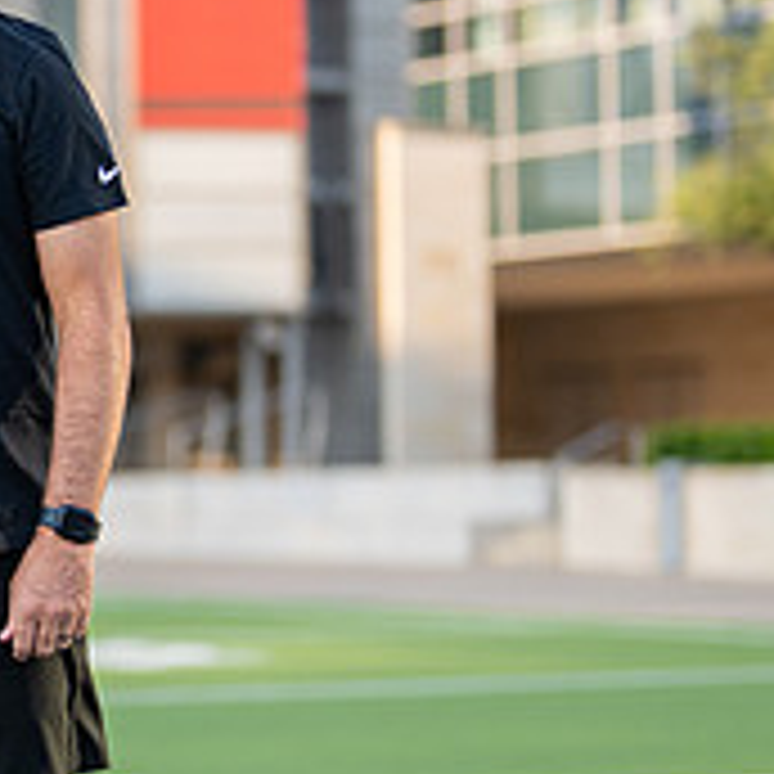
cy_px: 433
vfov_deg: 10.9
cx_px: -141
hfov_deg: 10.7
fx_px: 4073
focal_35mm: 161
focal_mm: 50
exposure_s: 1/2000
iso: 100
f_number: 1.2
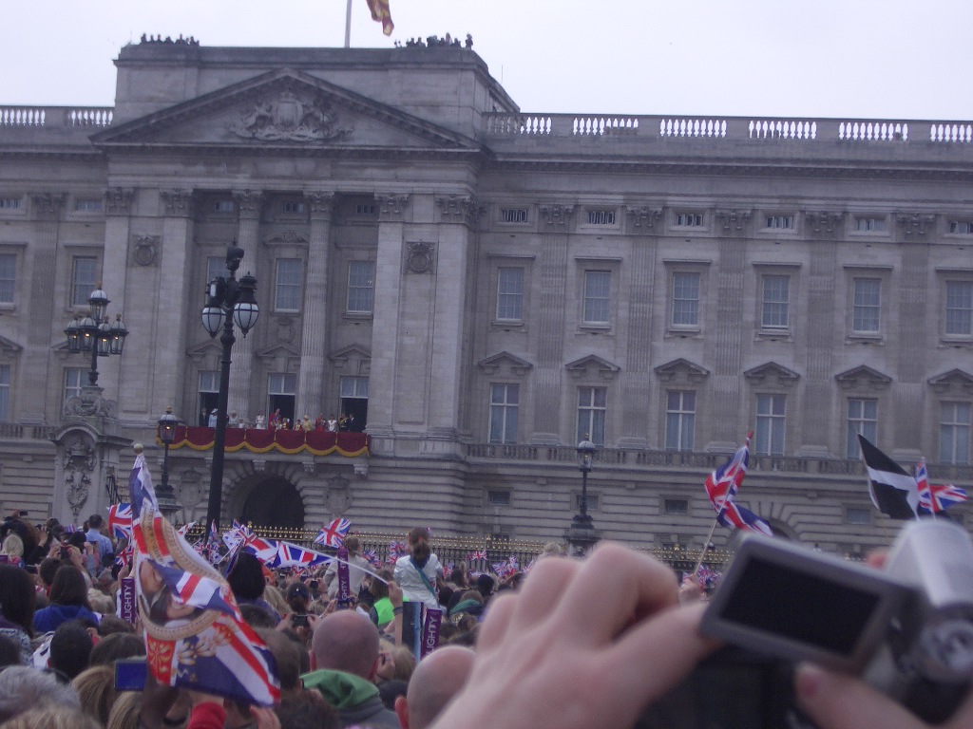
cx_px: 486
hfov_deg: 22.3
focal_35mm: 88
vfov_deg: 16.8
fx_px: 2474
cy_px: 364
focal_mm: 14.6
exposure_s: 1/640
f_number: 4.4
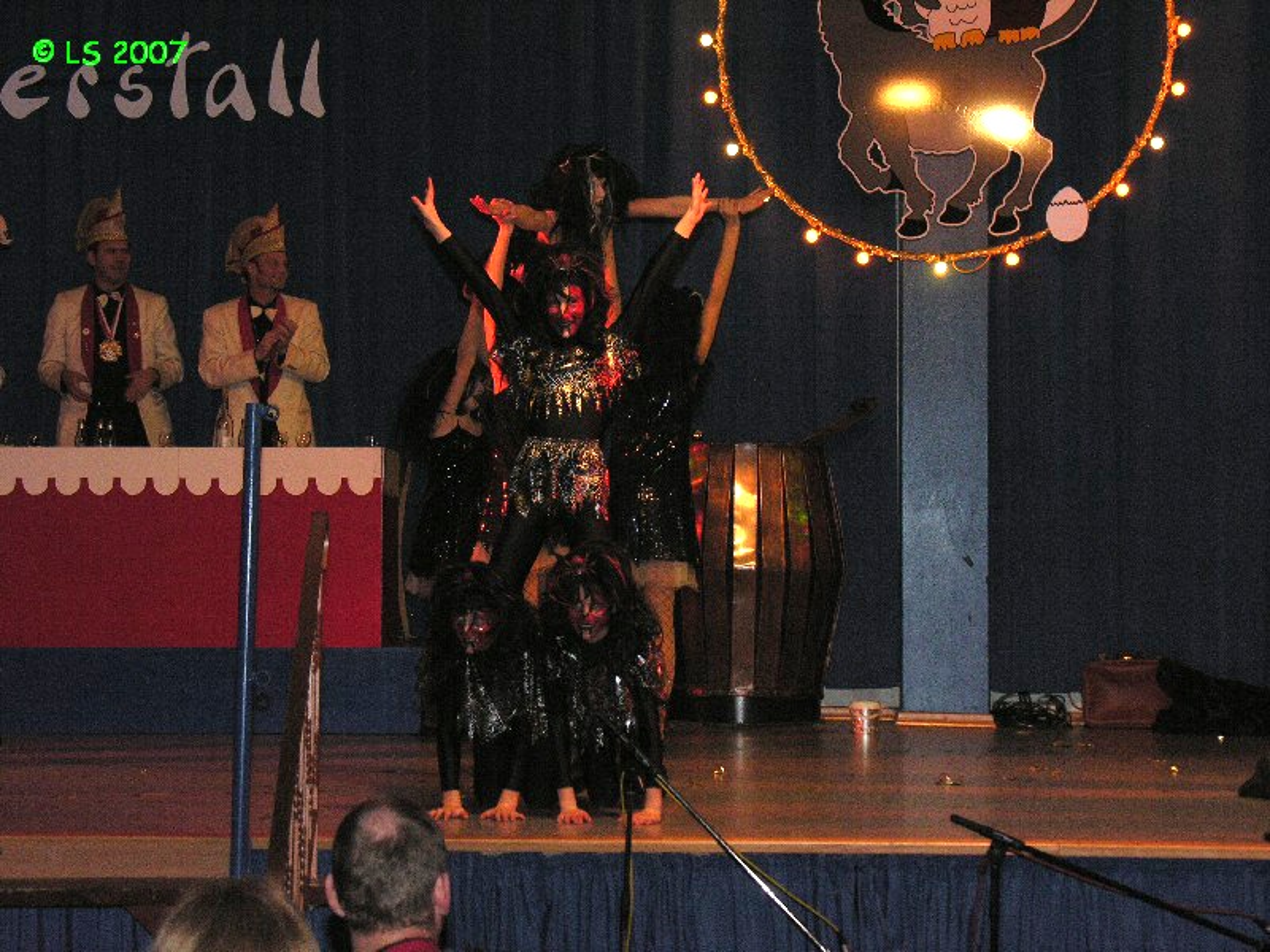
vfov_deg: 17.2
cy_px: 476
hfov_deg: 22.8
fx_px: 3155
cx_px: 635
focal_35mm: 86
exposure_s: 1/60.1
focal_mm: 21.8
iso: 200
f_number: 4.4
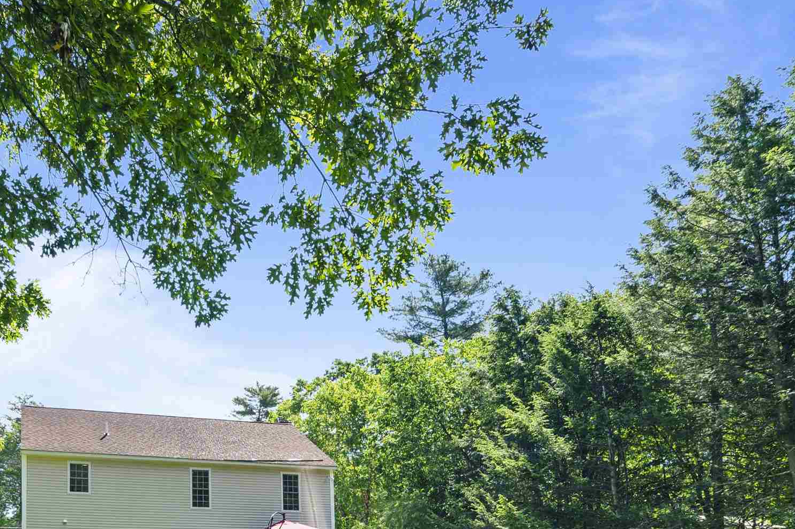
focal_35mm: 29
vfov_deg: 39.9
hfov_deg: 60.2
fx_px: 640
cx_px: 197
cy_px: 519
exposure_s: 1/15
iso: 250
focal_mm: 14
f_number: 7.1
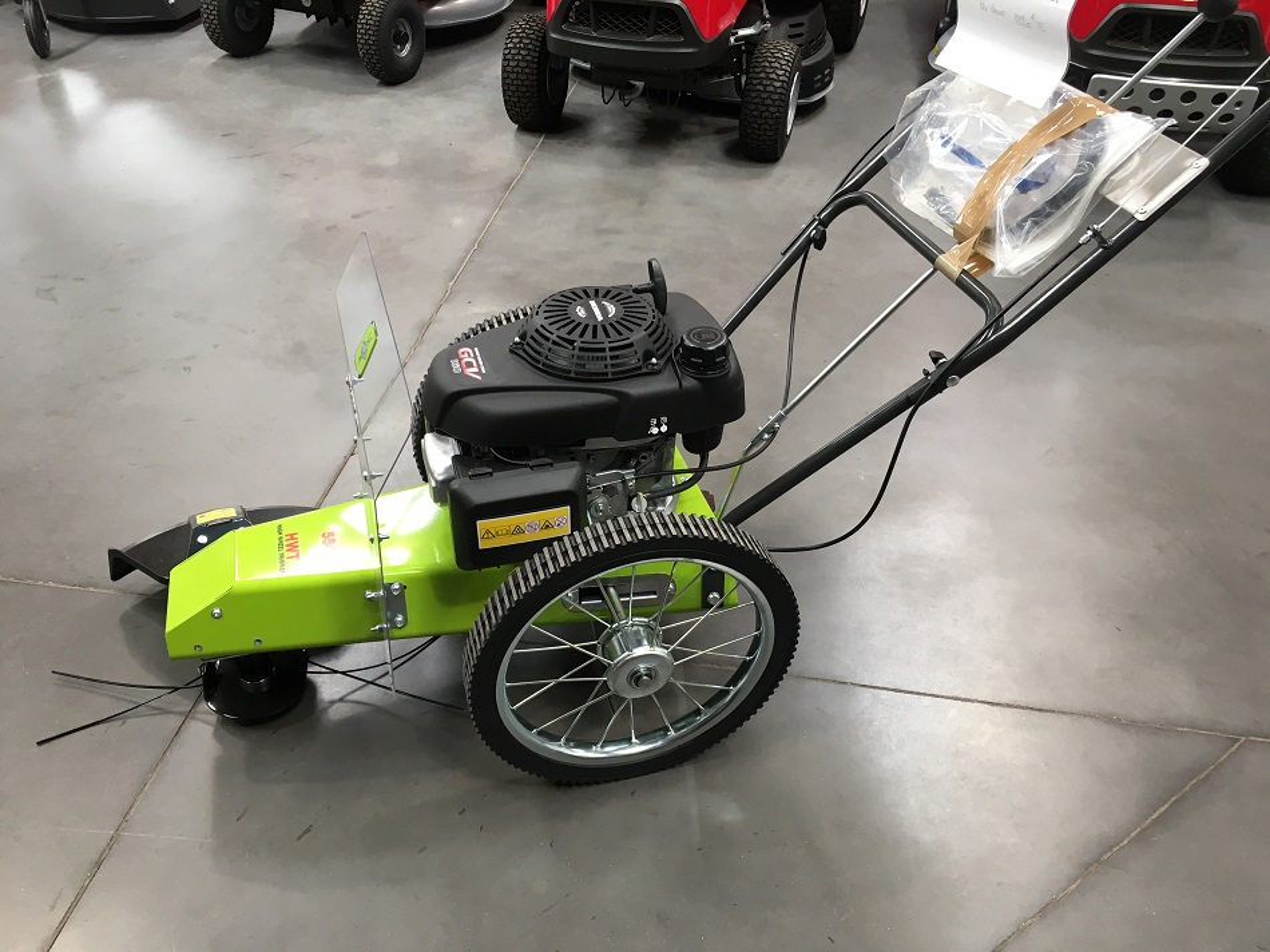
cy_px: 476
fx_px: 1064
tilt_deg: -35.8
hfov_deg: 61.7
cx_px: 635
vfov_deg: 48.2
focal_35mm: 29
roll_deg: -1.7
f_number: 2.2
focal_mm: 4.15
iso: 32
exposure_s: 1/33
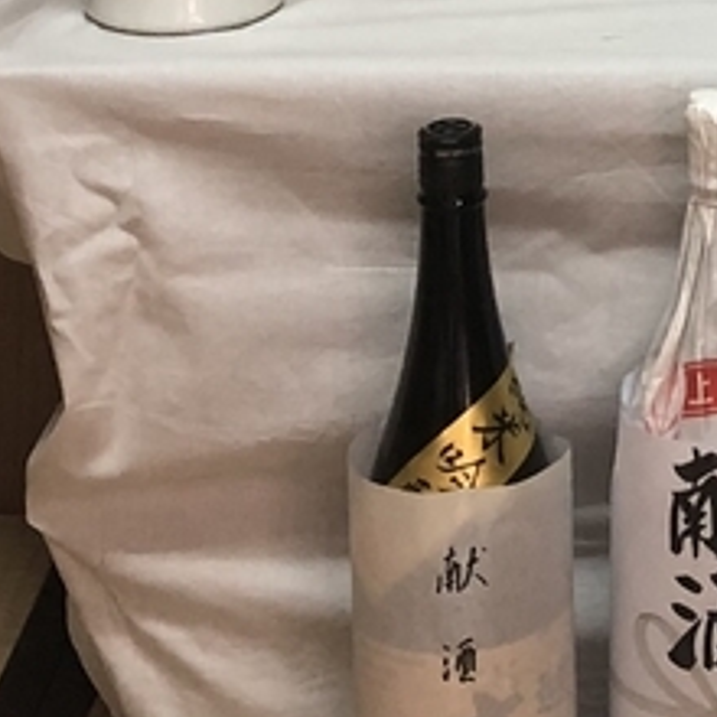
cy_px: -883
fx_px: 3164
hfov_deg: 12.7
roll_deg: -1.1
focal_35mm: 135
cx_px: 821
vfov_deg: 11.2
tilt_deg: -0.7
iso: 25
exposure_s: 1/30
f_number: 1.8
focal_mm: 4
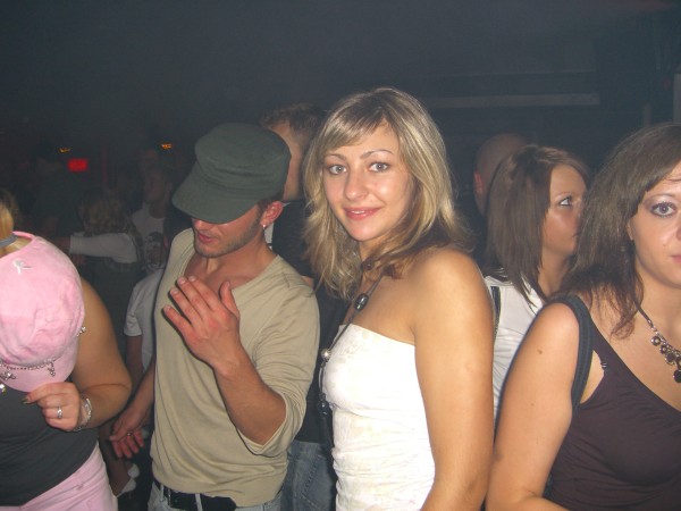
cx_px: 340
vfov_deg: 37.7
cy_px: 256
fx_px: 748
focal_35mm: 38
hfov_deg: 49.0
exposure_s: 1/60
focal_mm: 7.9
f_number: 2.8
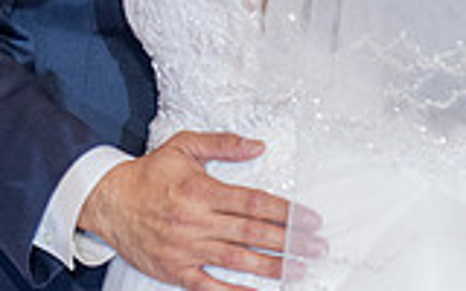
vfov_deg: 5.0
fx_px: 3289
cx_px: 146
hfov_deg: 8.1
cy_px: -95
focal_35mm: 259
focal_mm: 70
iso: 1600
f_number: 4
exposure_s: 1/200
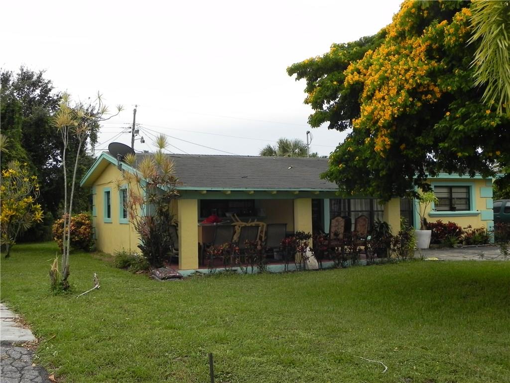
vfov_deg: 35.1
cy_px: 192
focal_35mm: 41
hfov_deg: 45.8
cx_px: 255
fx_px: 604
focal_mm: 7.3
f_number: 5.6
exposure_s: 1/217
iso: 160
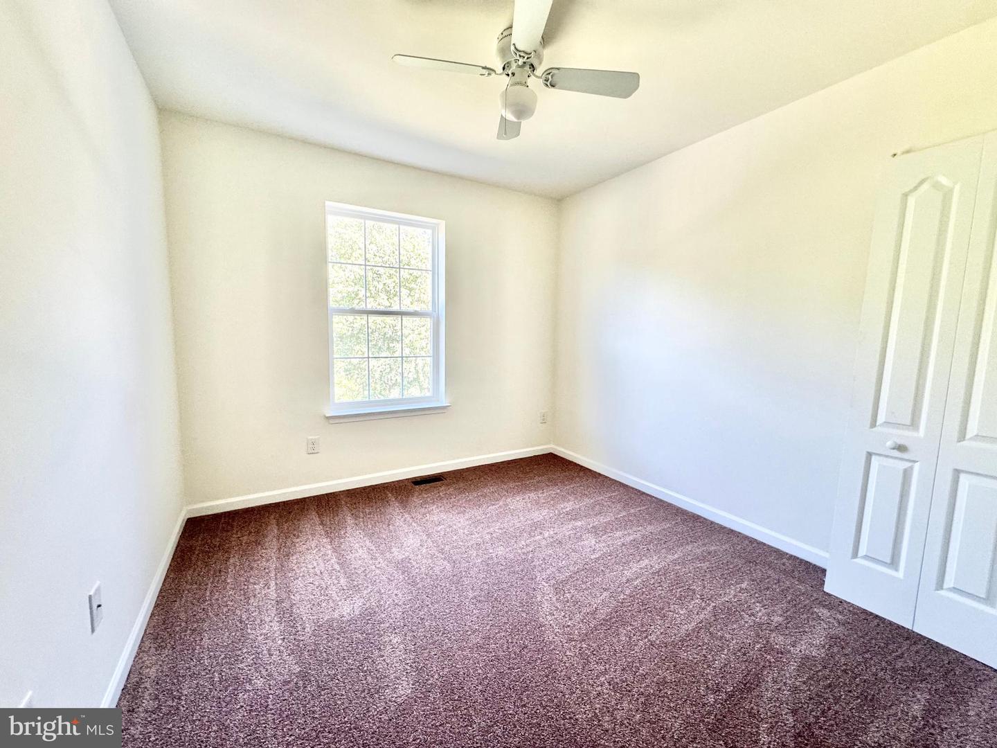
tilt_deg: -7.8
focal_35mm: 14
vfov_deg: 85.7
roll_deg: -0.7
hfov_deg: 102.1
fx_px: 403
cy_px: 374
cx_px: 498
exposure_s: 1/99
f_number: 2.2
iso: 200
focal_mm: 2.22
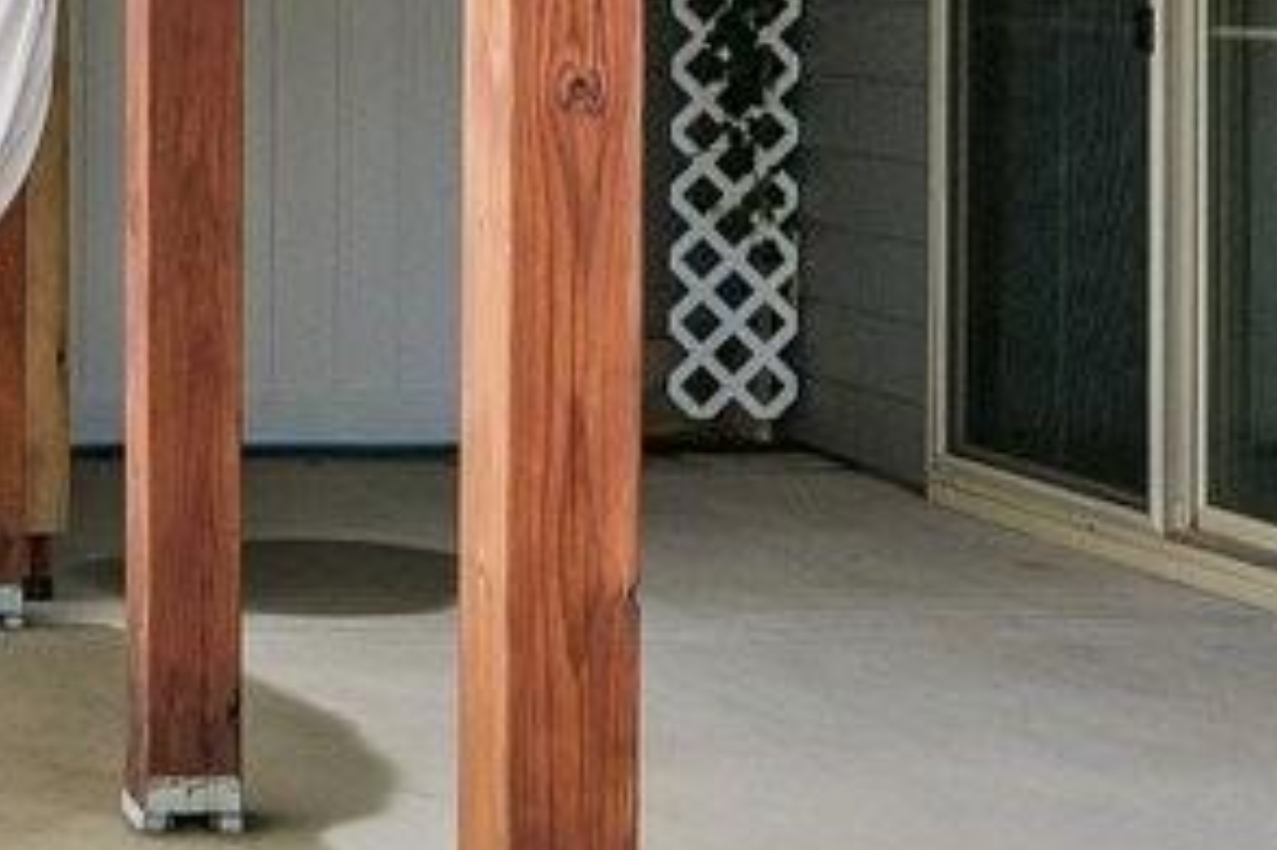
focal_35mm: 98
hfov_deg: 18.1
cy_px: -33
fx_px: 3474
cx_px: -750
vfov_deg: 13.7
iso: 100
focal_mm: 14
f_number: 8
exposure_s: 1/320
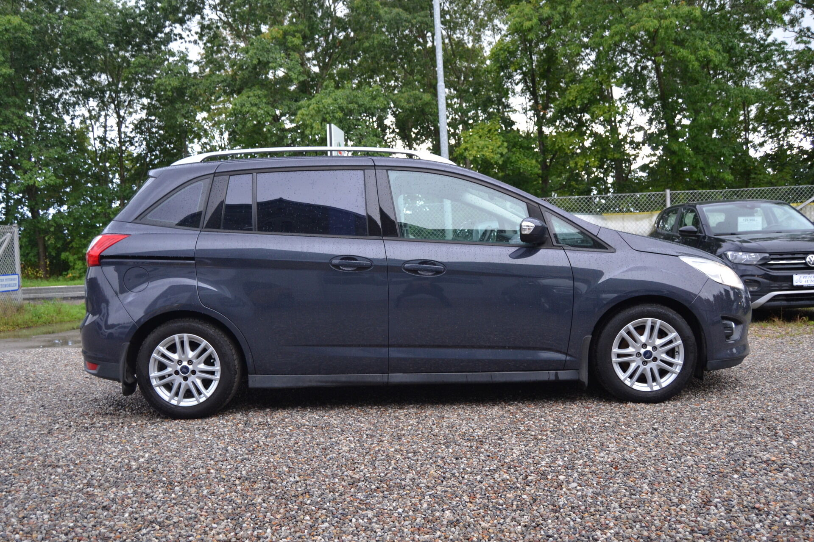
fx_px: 678
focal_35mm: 30
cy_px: 271
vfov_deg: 43.6
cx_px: 407
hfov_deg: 61.9
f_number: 5
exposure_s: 1/100
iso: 400
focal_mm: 20
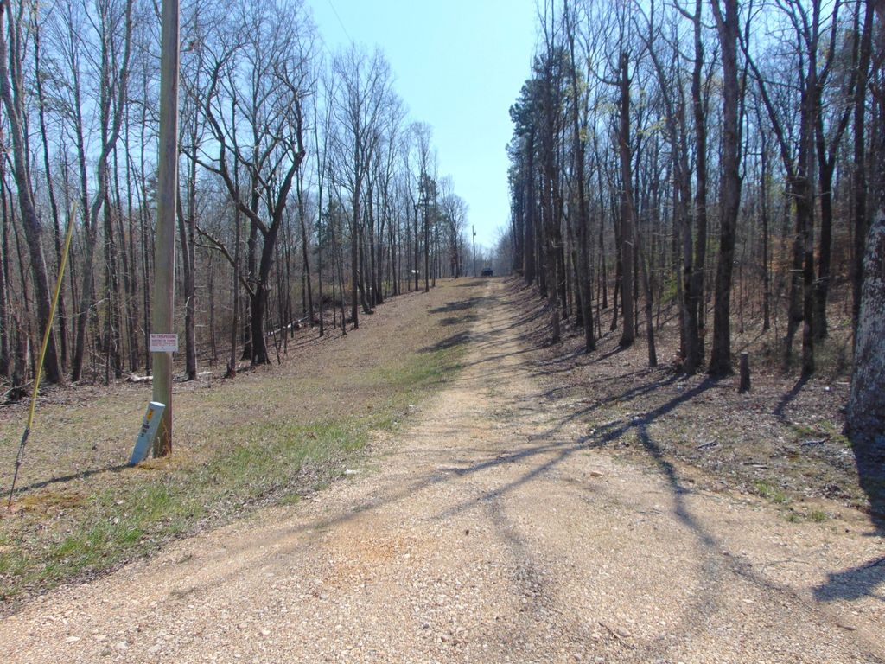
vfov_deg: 54.9
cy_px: 332
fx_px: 639
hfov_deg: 69.4
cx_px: 442
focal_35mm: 25
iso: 80
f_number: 7.7
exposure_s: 1/200
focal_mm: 4.5
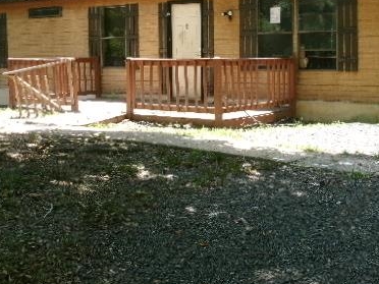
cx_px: 209
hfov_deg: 31.2
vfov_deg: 23.5
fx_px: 679
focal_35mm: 62
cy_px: 83
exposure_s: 1/90
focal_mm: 6.4
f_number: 4.5
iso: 100
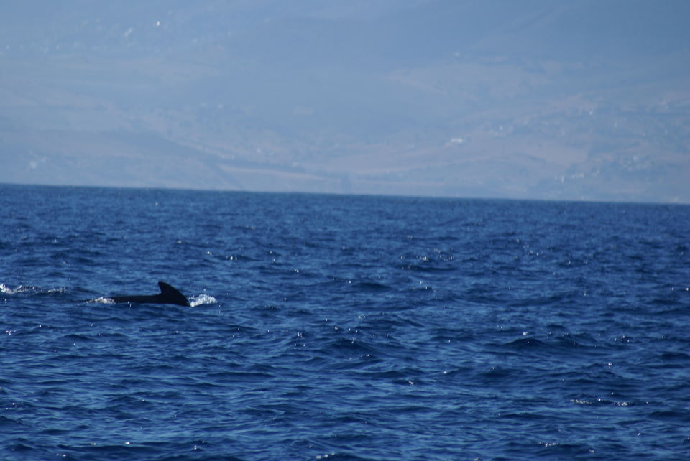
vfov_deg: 3.1
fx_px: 8633
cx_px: 345
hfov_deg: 4.6
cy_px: 230
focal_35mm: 450
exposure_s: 1/500
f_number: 6.3
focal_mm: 300
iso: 100
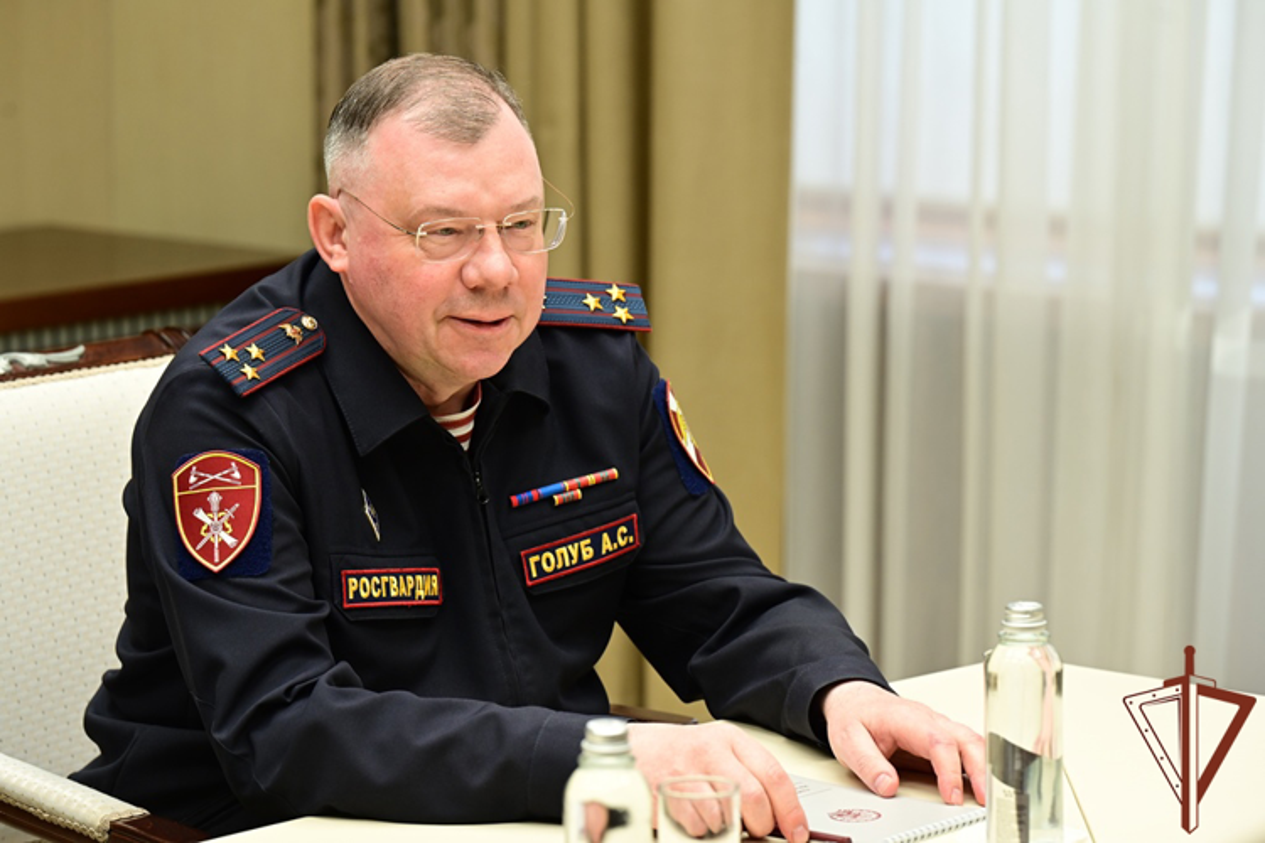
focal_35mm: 130
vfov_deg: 10.5
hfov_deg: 15.8
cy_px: 422
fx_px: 4568
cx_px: 632
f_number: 5.6
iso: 800
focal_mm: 130
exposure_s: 1/160
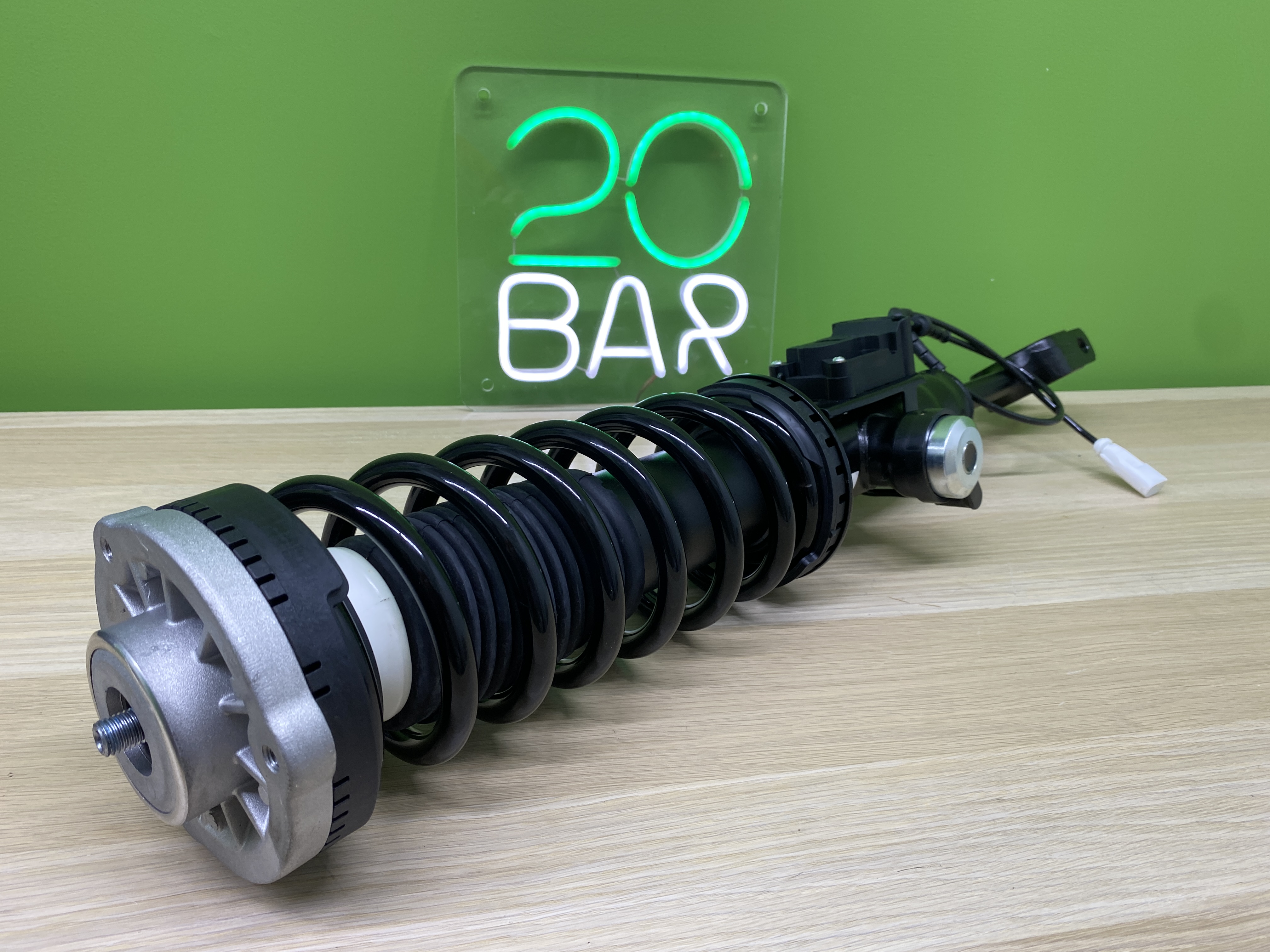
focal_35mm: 26
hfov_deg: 67.3
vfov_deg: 53.1
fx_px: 954
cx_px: 635
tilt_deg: -23.8
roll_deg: -3.2
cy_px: 476
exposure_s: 1/77
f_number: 1.8
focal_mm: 4.25
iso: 64
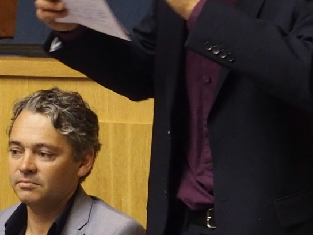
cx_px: -105
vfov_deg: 3.5
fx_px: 3816
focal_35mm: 422
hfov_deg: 4.7
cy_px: 213
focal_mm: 24
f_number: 2.8
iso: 640
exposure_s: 1/60
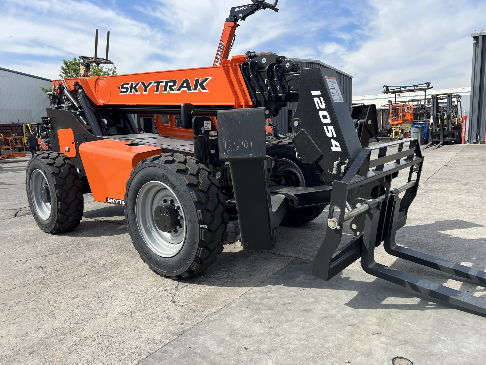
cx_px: 243
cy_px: 182
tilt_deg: -9.0
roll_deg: +1.7
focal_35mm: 26
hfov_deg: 67.3
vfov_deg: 53.1
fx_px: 365
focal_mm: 5.7
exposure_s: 1/3077
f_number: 1.5
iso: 50
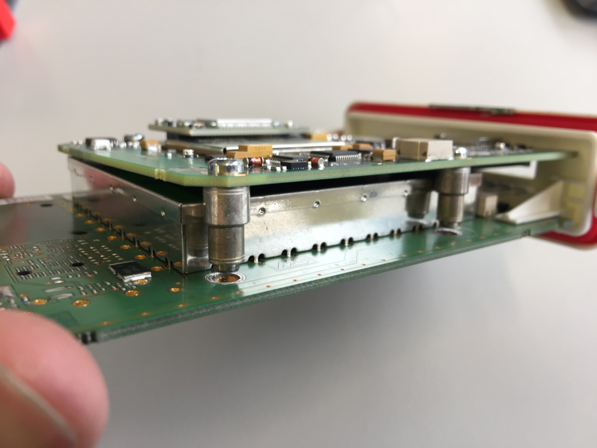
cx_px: 298
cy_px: 224
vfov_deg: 48.2
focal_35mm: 29
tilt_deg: -53.9
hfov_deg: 61.7
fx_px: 500
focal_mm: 4.15
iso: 40
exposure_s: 1/60
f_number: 2.2
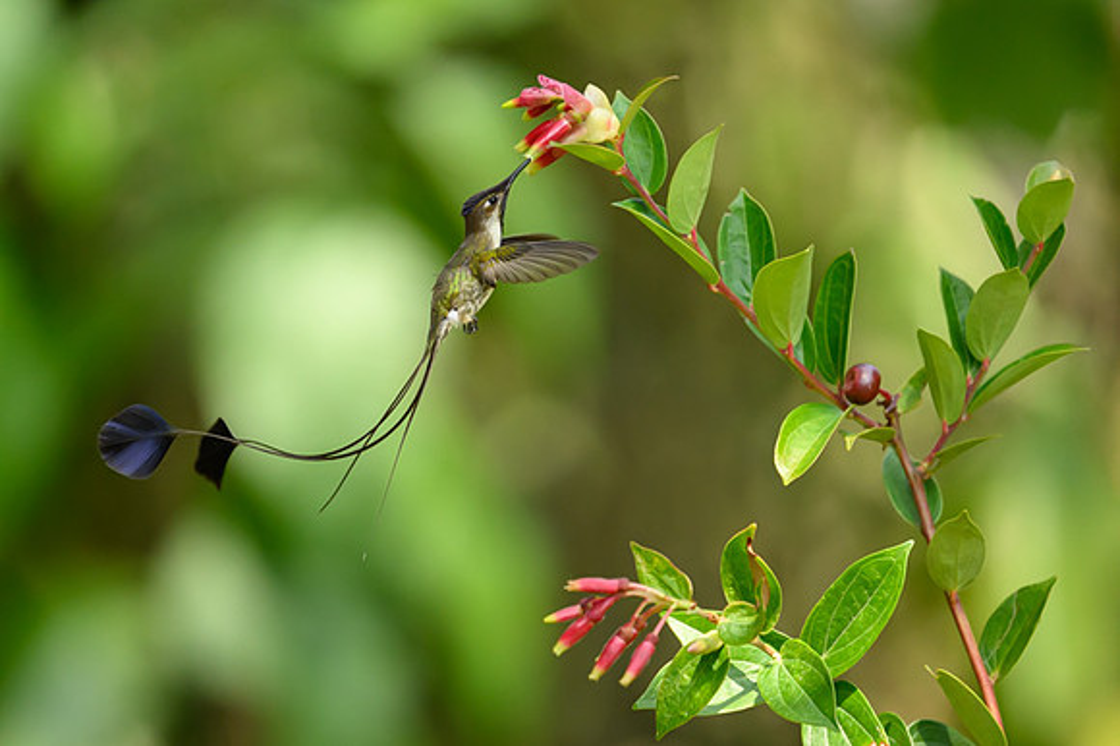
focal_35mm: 626
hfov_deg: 3.3
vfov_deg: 2.2
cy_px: 400
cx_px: 494
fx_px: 19455
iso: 2000
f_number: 4
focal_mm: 560
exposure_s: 1/3200
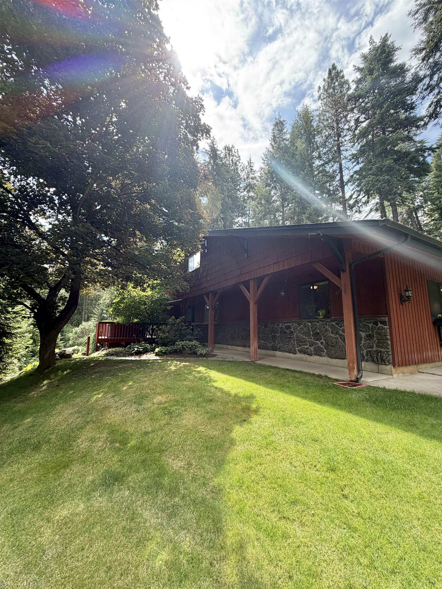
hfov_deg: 85.7
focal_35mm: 14
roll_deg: -1.7
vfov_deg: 102.1
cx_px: 221
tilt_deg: +10.8
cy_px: 294
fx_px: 238
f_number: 2.2
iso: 50
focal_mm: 2.22
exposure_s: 1/502
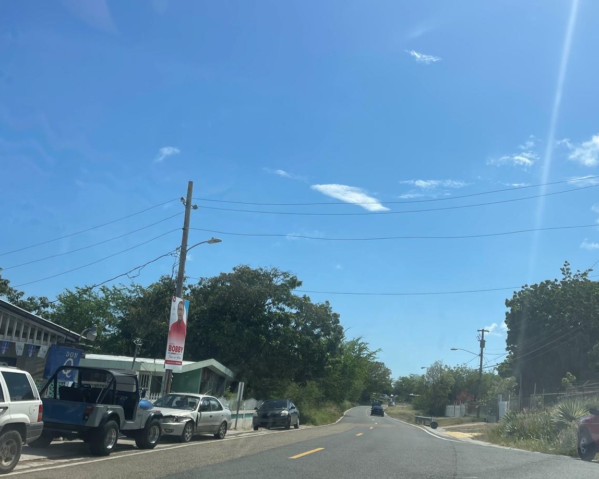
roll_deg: -5.4
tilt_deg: +9.5
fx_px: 603
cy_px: 283
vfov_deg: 43.2
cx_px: 374
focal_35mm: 34
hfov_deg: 52.3
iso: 32
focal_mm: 5.1
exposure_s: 1/5618
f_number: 1.6
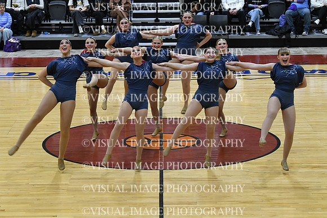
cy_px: 109
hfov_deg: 16.1
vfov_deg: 10.8
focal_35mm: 127
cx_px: 164
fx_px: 1154
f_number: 4
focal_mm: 85
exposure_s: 1/400
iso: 4000
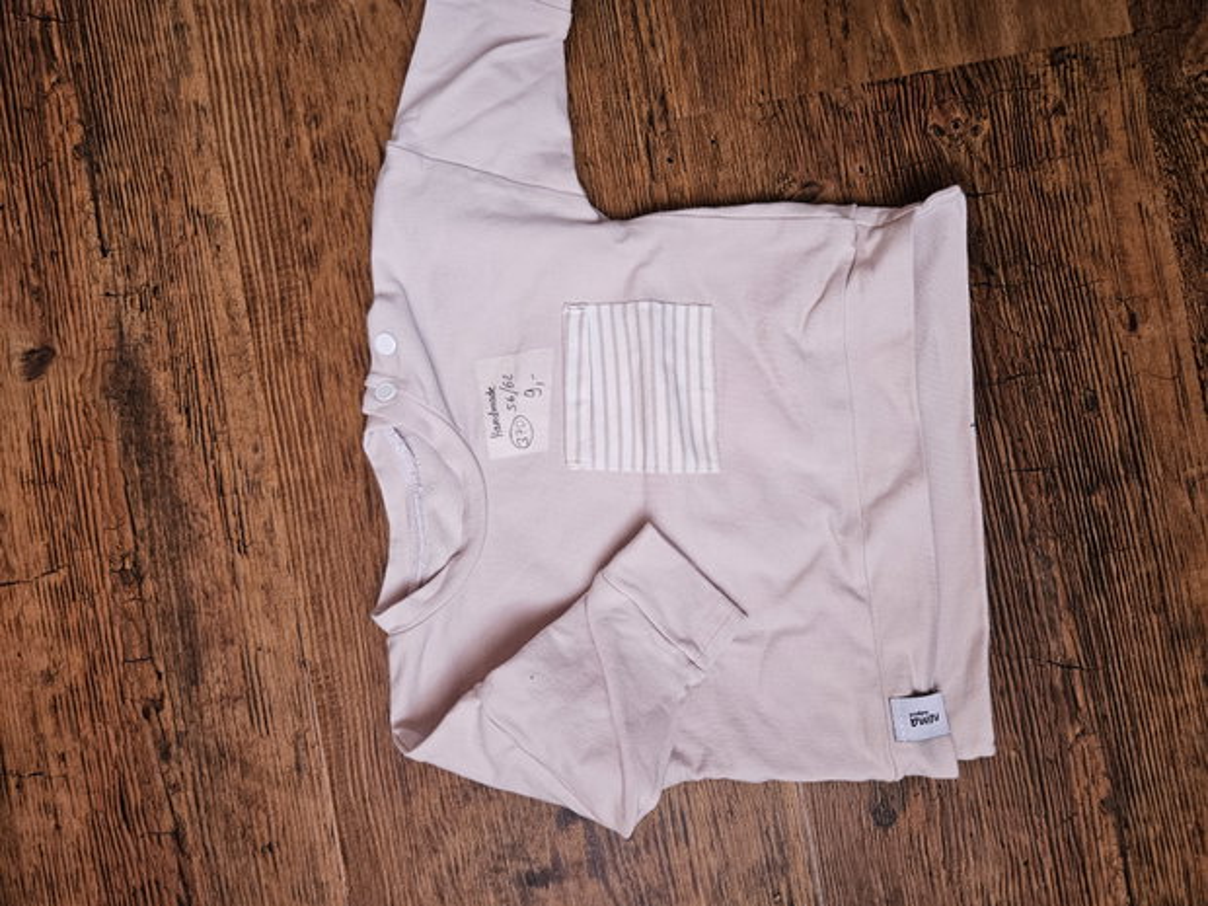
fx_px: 803
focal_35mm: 23
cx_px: 604
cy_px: 453
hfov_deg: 73.9
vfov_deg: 58.9
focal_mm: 5.4
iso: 200
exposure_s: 1/100
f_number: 1.8
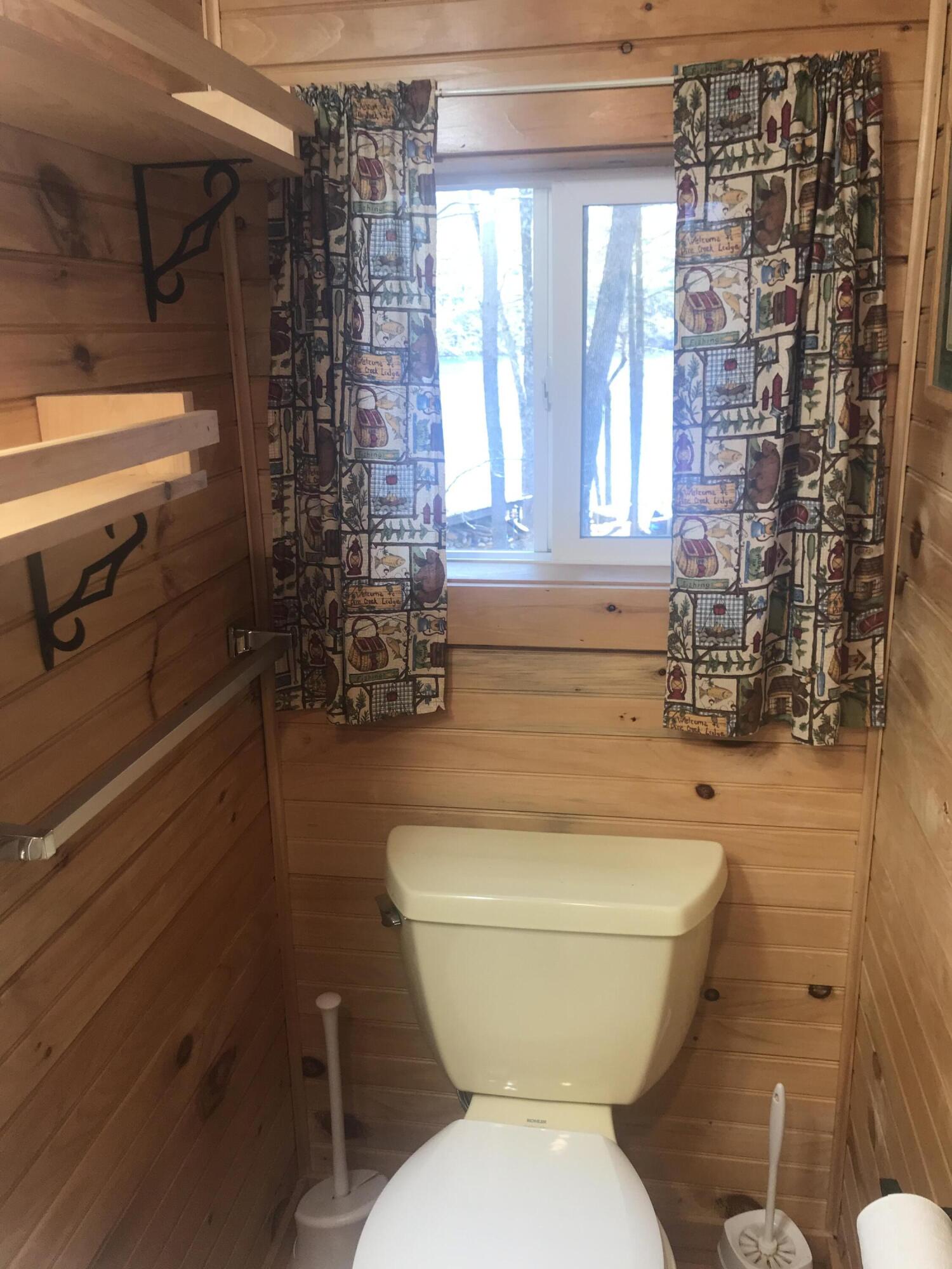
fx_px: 1027
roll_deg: +1.5
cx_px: 476
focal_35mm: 28
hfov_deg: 49.7
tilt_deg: -17.3
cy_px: 634
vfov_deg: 63.4
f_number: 1.8
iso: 25
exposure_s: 1/40
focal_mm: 3.99
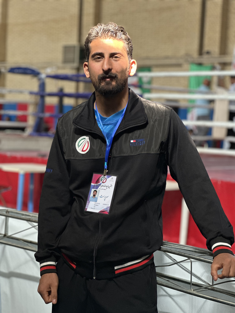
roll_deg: -2.8
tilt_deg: -2.3
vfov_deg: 25.3
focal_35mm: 77
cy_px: 156
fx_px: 697
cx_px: 118
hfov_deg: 19.1
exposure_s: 1/82
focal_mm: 9
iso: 250
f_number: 2.8
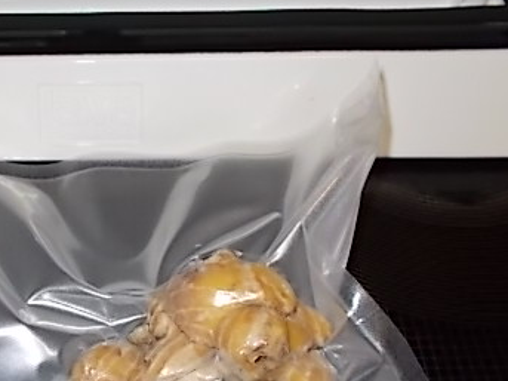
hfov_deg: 33.2
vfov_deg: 25.8
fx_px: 822
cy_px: 274
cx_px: 89
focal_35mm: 56
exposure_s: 1/25
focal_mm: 5.3
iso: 200
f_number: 3.4
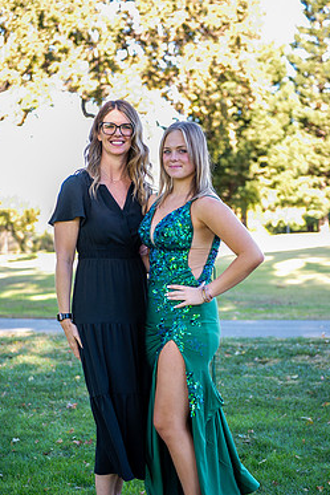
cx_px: 158
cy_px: 293
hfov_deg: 19.5
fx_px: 962
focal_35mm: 70
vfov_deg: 28.8
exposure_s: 1/200
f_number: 2.8
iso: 320
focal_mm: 58
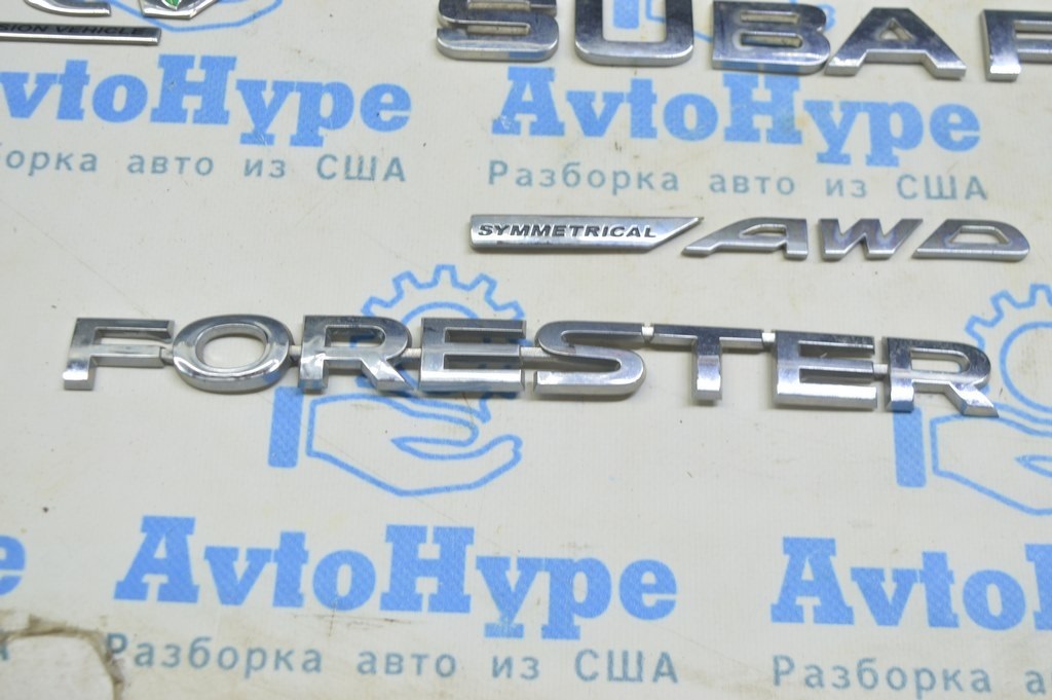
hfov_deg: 38.9
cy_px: 350
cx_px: 526
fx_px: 1489
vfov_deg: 26.4
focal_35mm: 51
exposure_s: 1/20
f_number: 5.6
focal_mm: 34
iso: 400
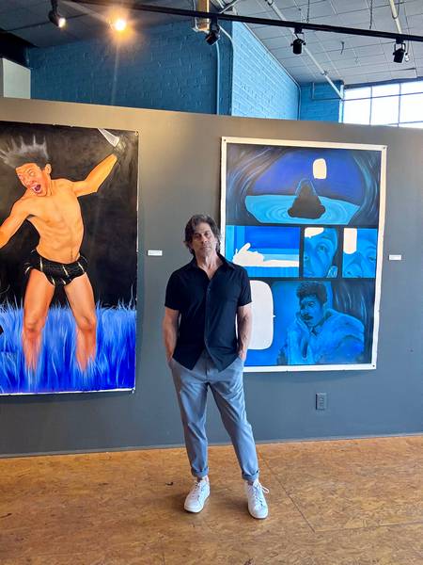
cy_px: 282
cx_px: 212
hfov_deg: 46.8
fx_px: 489
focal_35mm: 30
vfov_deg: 60.0
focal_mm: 2.69
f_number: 1.9
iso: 200
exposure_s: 1/60
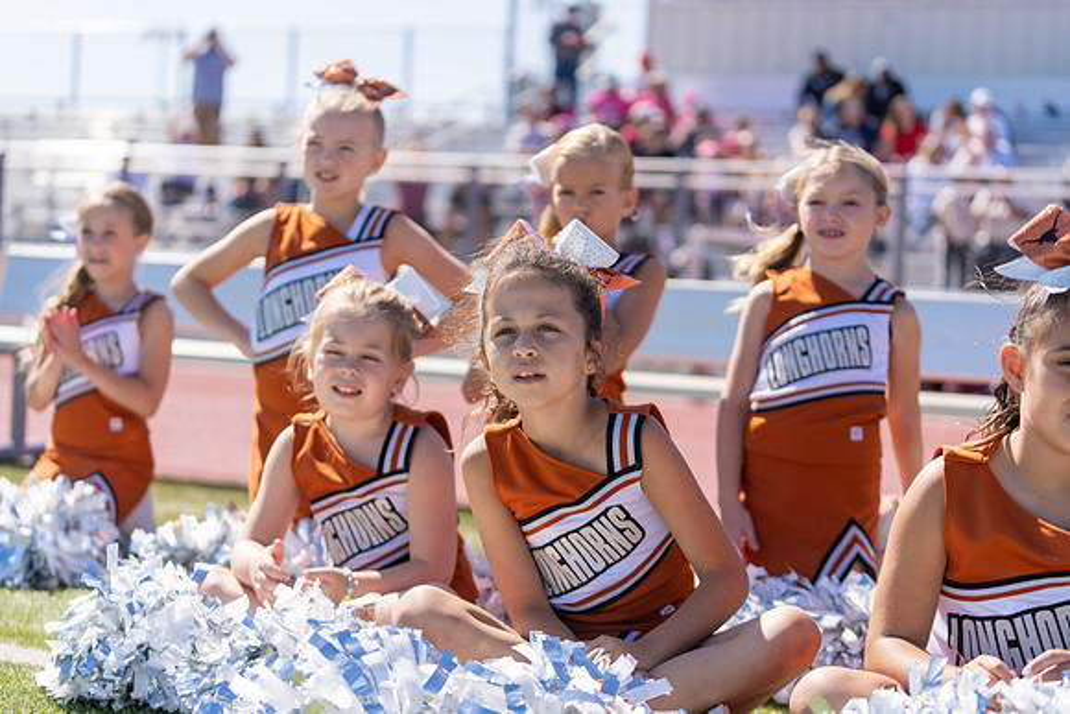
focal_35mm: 70
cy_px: 357
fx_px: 2081
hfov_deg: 28.8
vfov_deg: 19.5
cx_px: 535
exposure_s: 1/1250
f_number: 2.8
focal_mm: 70
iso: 100
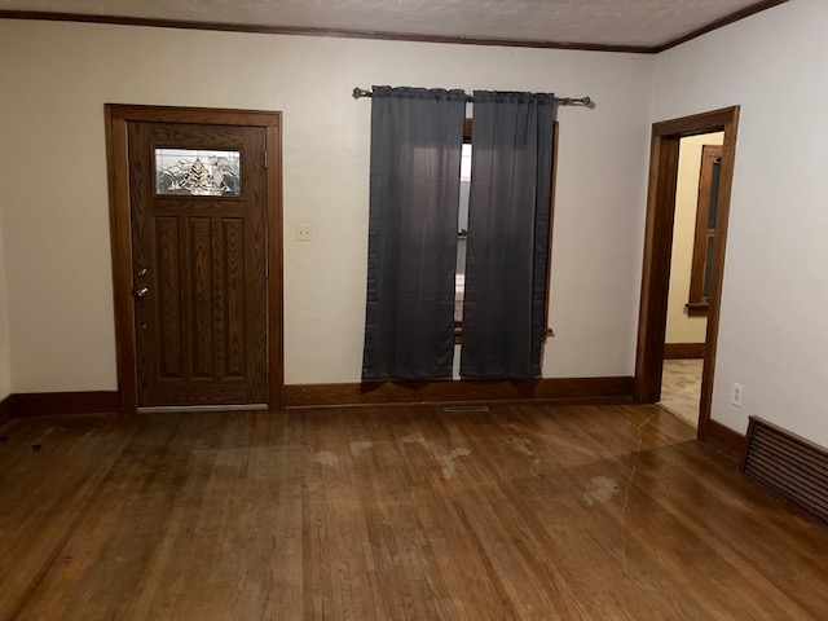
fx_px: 670
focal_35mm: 28
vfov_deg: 49.7
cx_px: 414
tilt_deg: -8.6
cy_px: 310
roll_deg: -1.8
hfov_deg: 63.4
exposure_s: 1/20
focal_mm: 3.99
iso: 640
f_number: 1.8
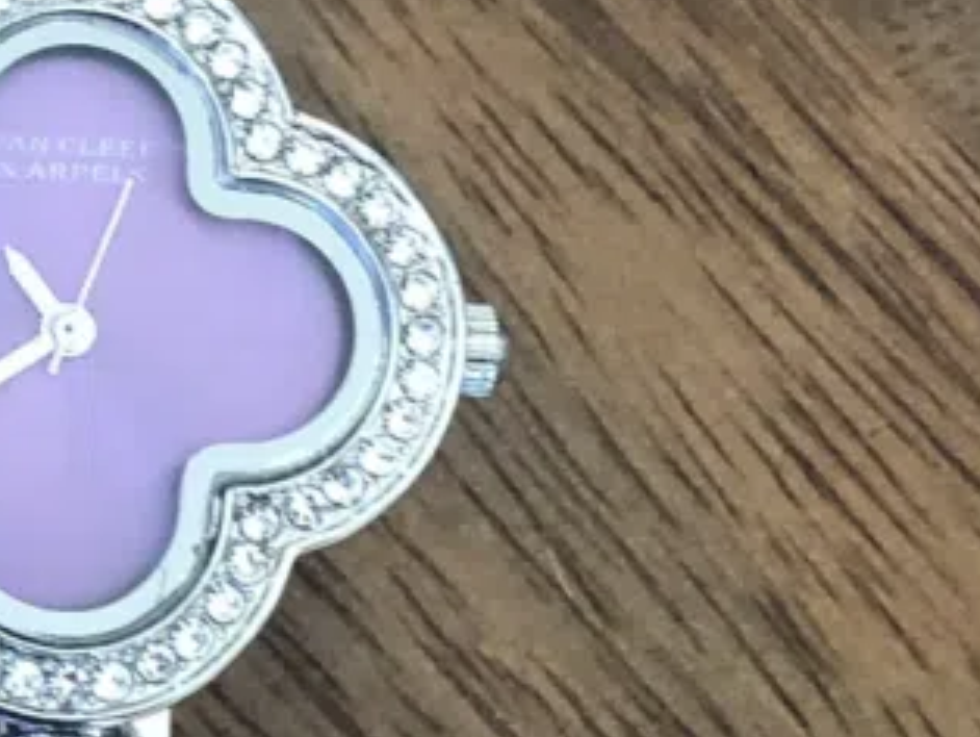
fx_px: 1615
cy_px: 375
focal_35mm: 57
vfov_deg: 25.7
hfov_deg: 31.8
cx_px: 59
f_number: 1.8
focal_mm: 3.99
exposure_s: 1/15
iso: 80
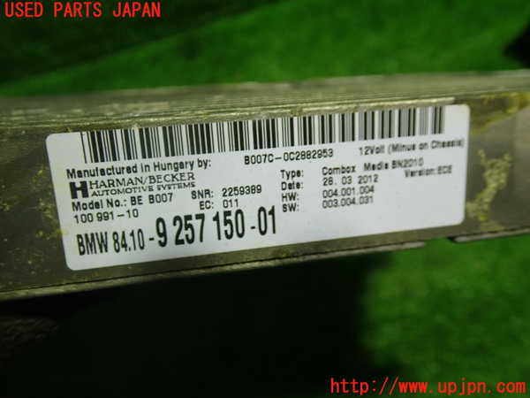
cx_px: 265
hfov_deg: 60.0
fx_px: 459
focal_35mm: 30
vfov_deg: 46.8
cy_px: 199
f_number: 2.3
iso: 200
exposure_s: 1/60
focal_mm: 5.4
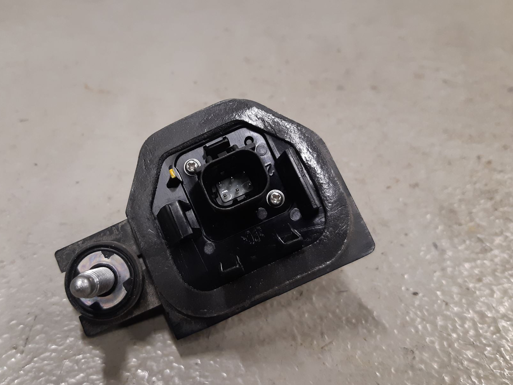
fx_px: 489
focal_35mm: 33
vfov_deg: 42.9
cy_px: 183
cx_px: 209
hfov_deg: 55.0
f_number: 1.7
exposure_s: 1/50
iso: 160
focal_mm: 3.93
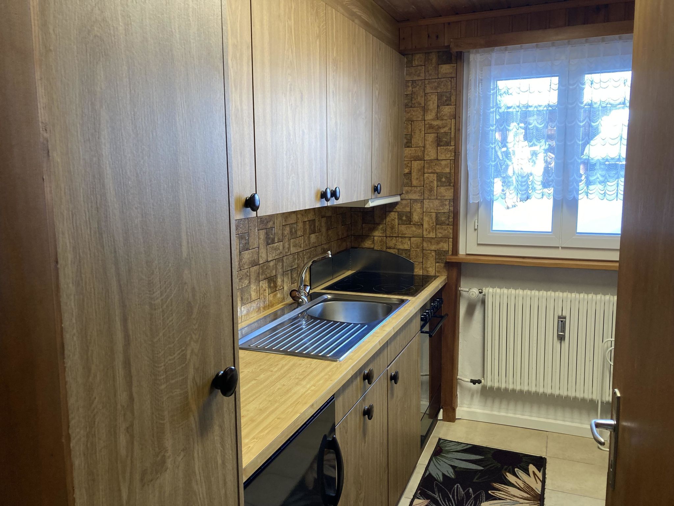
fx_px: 545
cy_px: 253
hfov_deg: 63.4
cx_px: 337
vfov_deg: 49.7
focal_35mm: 28
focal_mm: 3.99
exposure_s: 1/50
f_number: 1.8
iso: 100
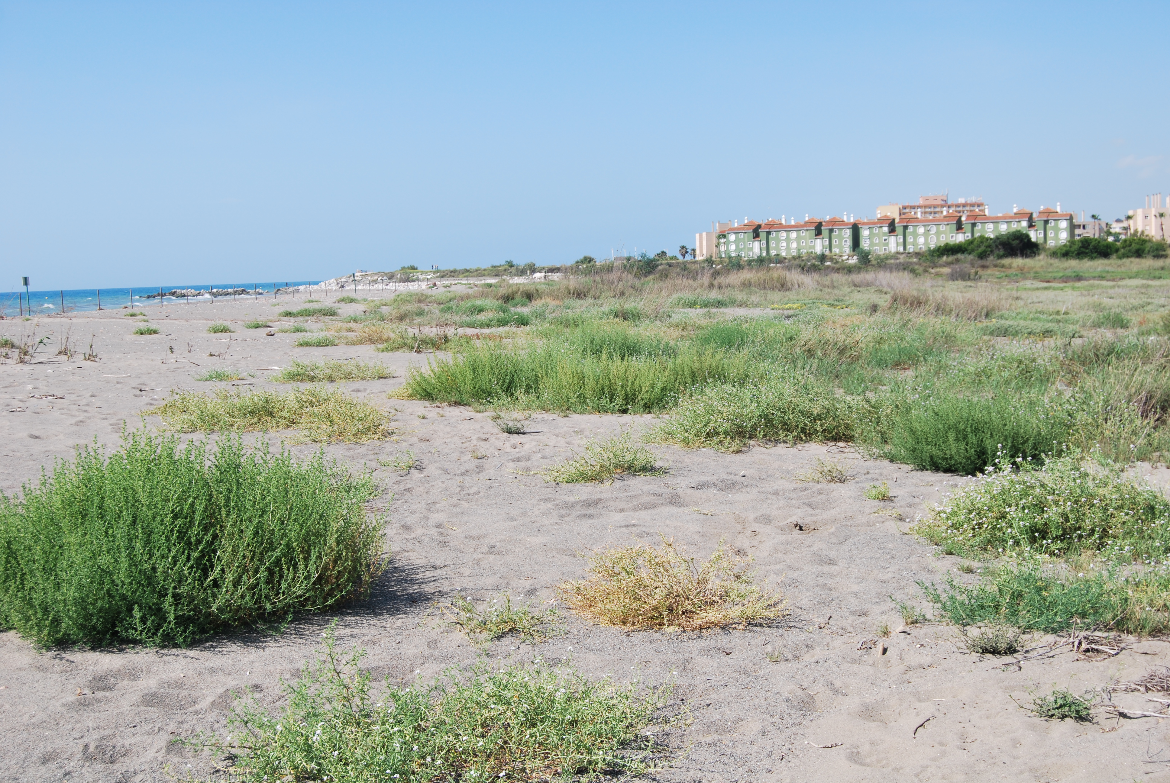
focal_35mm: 45
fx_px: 1464
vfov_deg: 29.9
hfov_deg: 43.6
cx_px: 585
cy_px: 392
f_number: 8
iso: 100
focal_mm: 30
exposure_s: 1/250
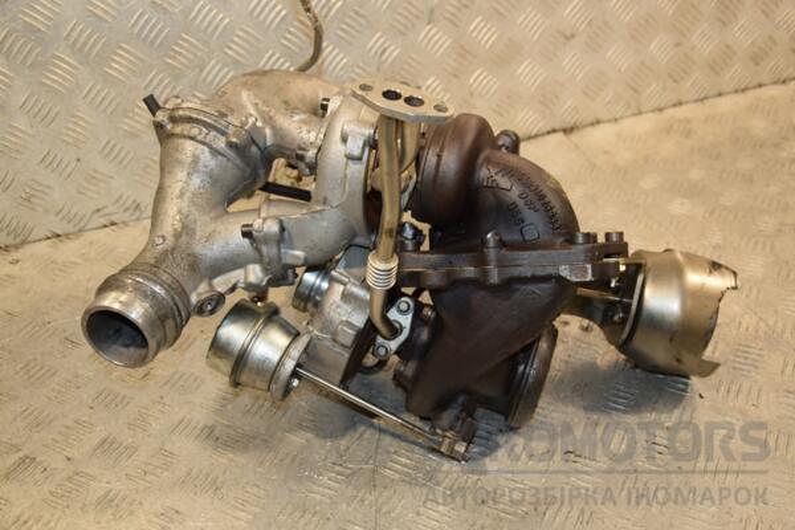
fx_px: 861
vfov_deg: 34.2
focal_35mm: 39
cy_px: 265
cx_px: 398
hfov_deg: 49.6
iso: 800
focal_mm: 26
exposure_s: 1/160
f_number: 5
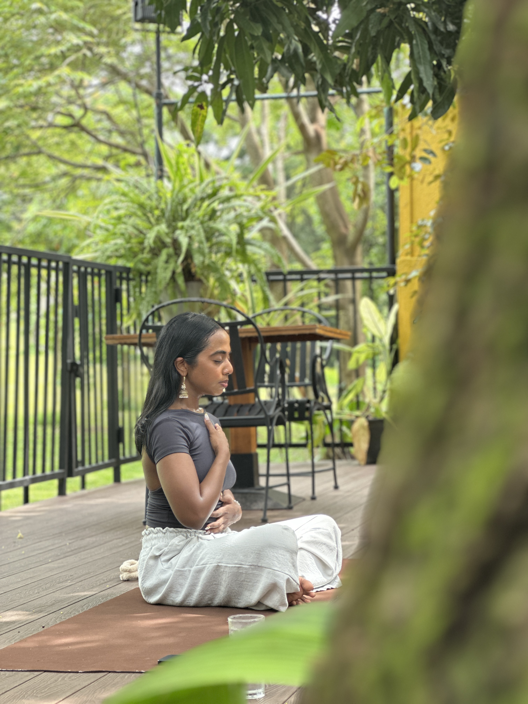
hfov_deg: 19.1
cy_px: 352
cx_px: 264
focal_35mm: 77
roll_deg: +0.5
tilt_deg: +0.4
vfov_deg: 25.3
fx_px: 1566
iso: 200
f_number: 2.8
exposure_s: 1/121
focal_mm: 9
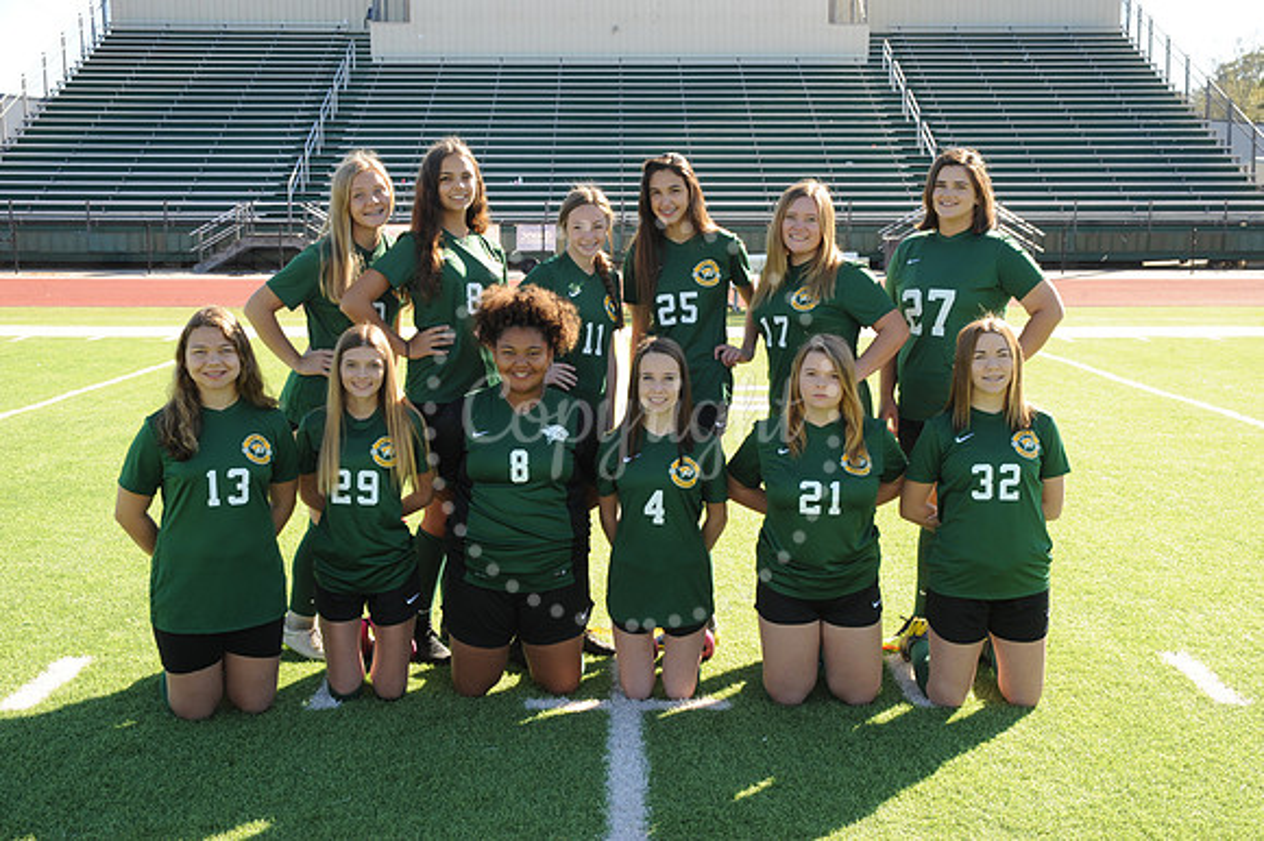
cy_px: 420
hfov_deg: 41.1
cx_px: 632
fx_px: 1684
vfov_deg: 28.0
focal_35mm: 48
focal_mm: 48
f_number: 10
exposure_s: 1/125
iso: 400
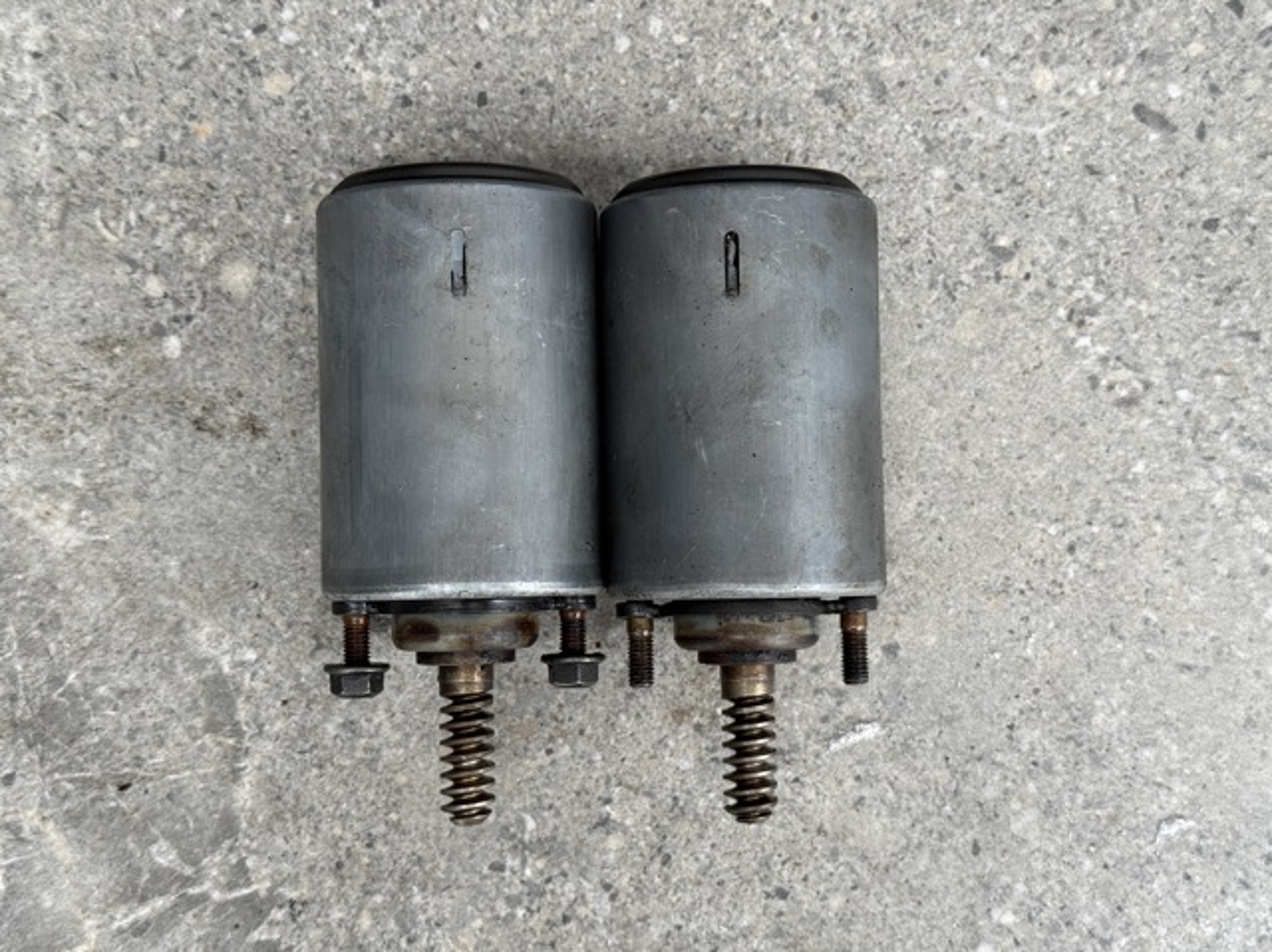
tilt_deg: -85.1
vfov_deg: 30.2
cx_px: 636
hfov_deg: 39.7
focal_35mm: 48
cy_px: 476
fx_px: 1762
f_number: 1.78
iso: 64
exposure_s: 1/133
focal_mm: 6.76
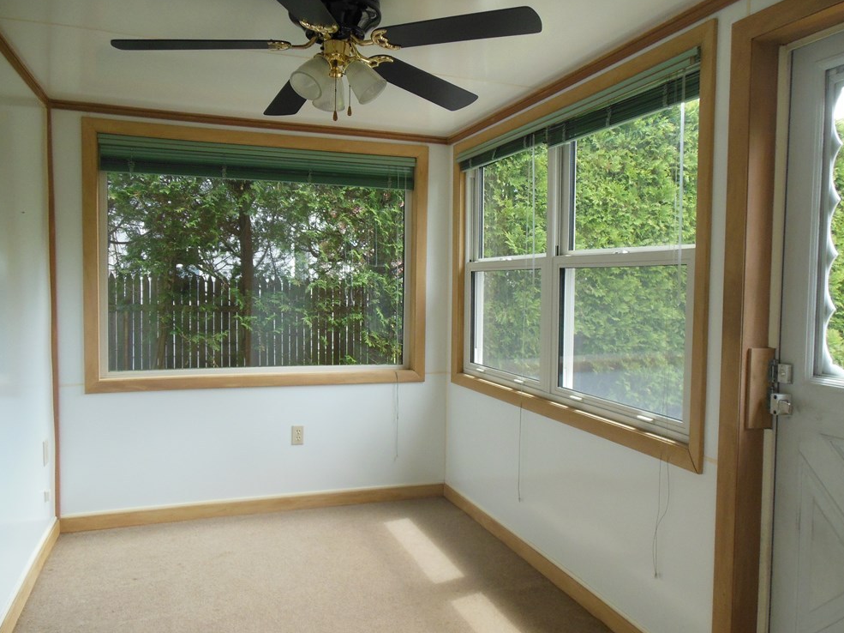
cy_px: 317
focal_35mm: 26
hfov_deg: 67.3
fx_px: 634
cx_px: 418
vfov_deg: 53.0
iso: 250
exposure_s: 1/250
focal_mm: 4.5
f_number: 3.2
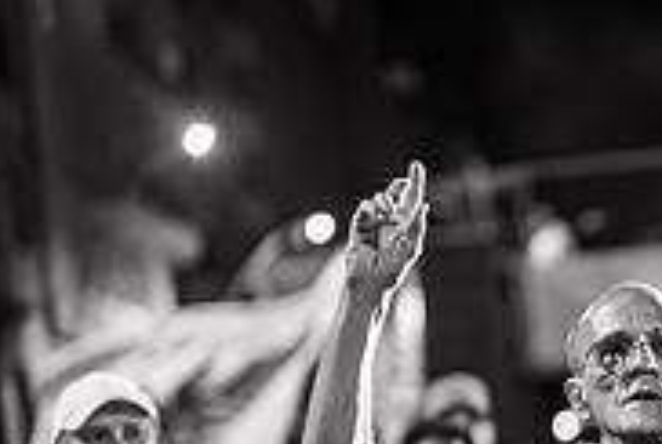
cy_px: 519
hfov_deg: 12.5
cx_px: 888
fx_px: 2929
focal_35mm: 159
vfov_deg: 8.6
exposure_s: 1/320
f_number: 1.2
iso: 1250
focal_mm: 50
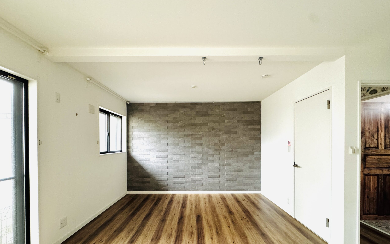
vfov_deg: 74.0
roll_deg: +0.4
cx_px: 194
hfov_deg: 101.5
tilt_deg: -0.3
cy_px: 146
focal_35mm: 15
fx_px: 159
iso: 640
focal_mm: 2.22
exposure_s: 1/60
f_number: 2.2
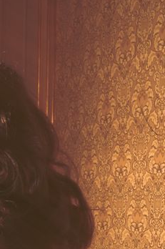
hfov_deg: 11.2
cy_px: 404
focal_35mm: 121
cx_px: -1
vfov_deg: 15.3
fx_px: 834
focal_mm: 35
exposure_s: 1.3
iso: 100
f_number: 16
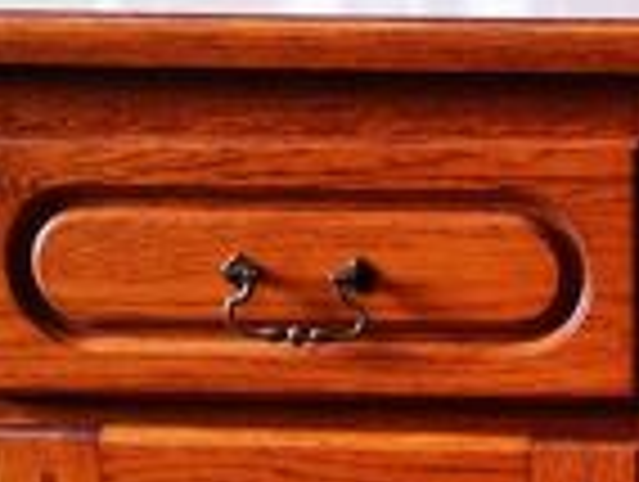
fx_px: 1683
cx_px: 644
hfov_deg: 20.8
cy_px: 685
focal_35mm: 91
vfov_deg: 15.3
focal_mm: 3.95
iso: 200
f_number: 1.8
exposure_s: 1/33.3
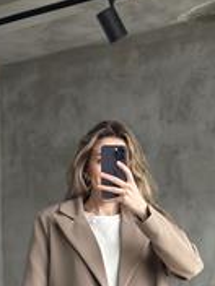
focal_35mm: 116
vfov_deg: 16.4
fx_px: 961
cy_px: 323
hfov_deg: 12.8
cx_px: 112
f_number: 1.78
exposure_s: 1/60
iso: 250
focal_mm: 6.86
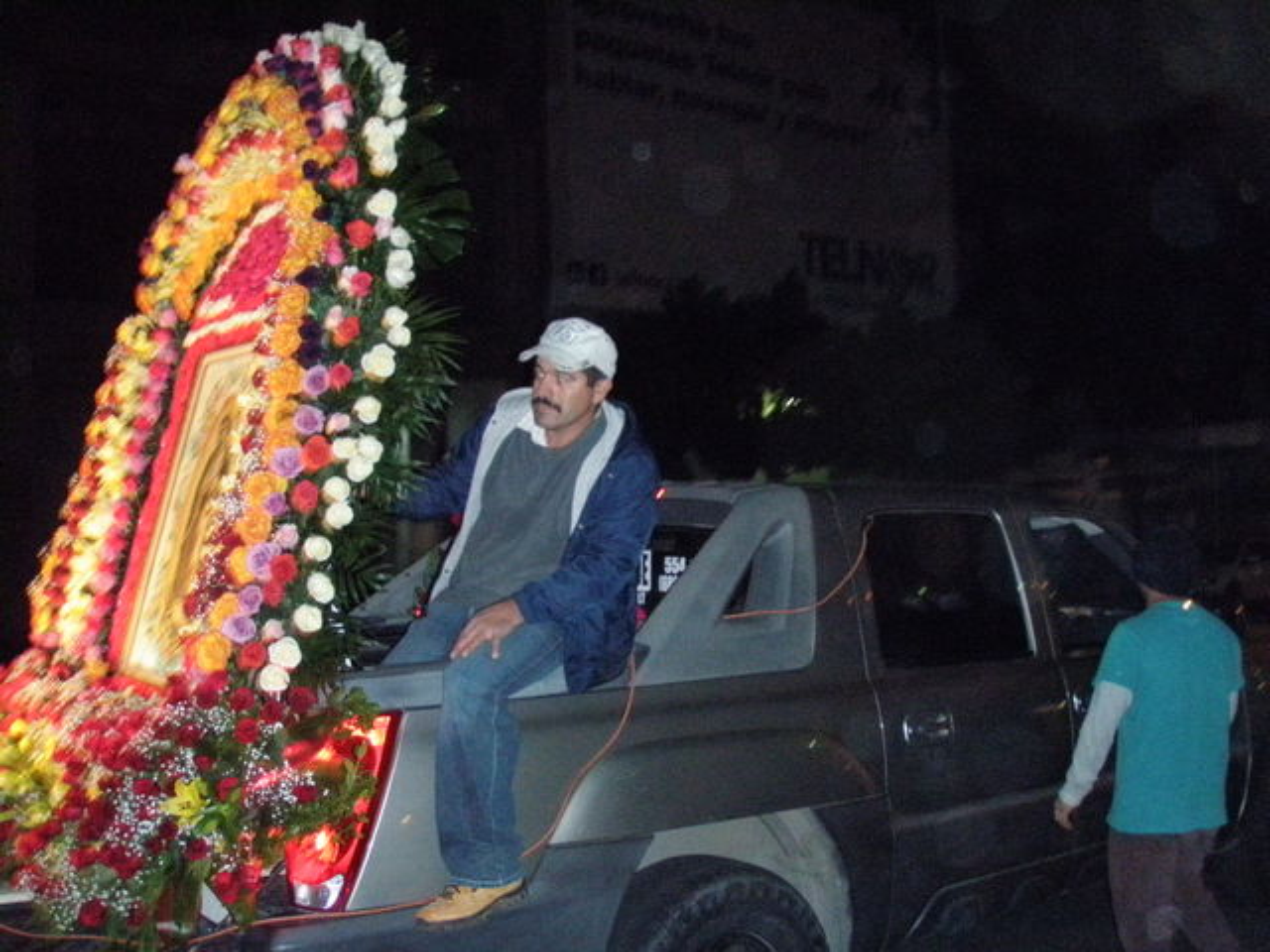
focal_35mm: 38
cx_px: 635
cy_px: 476
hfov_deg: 49.0
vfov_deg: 37.7
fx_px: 1394
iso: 800
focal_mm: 6.7
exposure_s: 1/30
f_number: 3.5
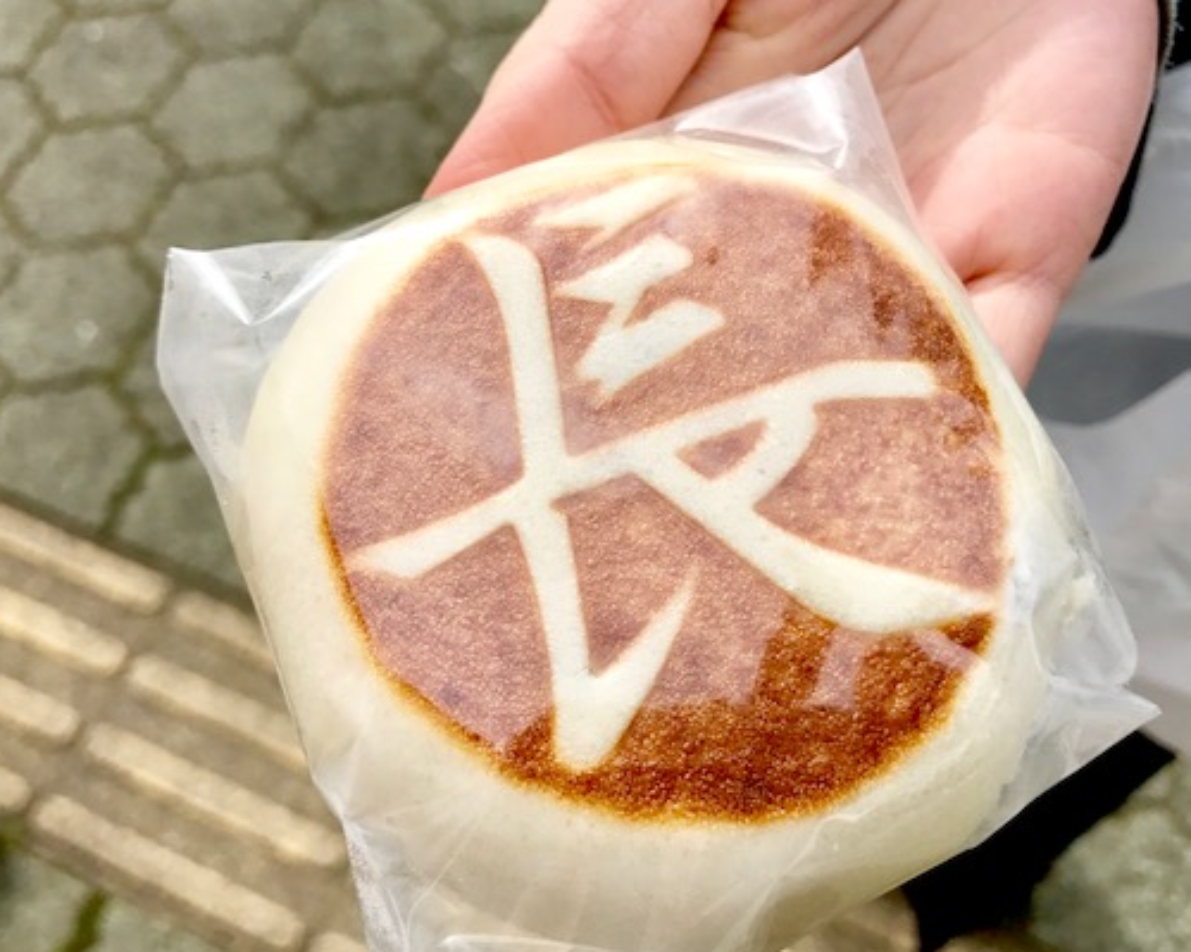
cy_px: 452
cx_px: 653
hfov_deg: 51.5
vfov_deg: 42.2
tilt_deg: -59.6
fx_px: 1234
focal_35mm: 35
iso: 20
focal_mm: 3.99
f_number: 1.8
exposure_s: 1/1842
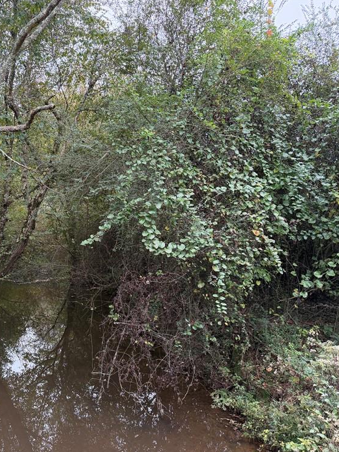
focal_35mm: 33
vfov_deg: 55.3
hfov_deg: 40.1
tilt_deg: -3.8
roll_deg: -0.5
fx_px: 431
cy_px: 231
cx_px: 41
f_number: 1.78
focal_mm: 6.76
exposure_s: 1/158
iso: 160
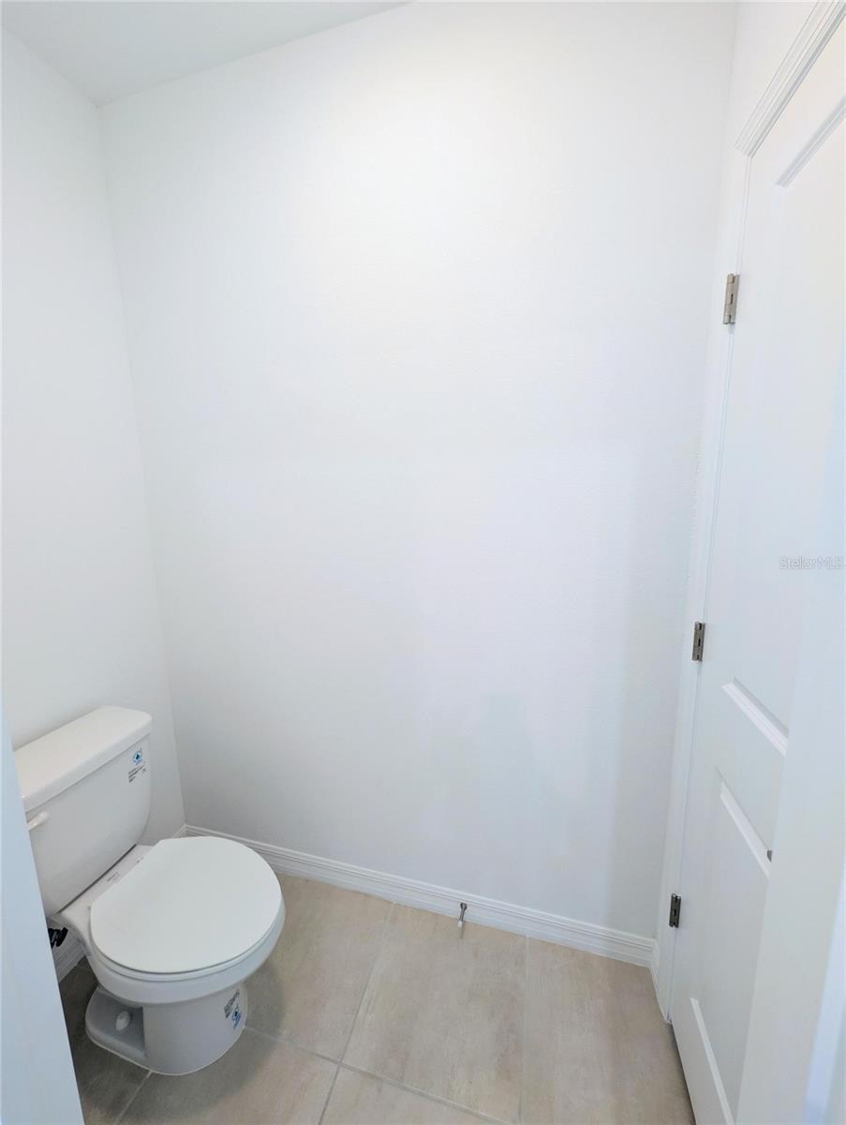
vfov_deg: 110.5
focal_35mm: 12
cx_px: 423
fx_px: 390
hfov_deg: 94.6
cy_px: 562
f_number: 1.7
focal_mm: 2.02
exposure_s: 1/24
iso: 52
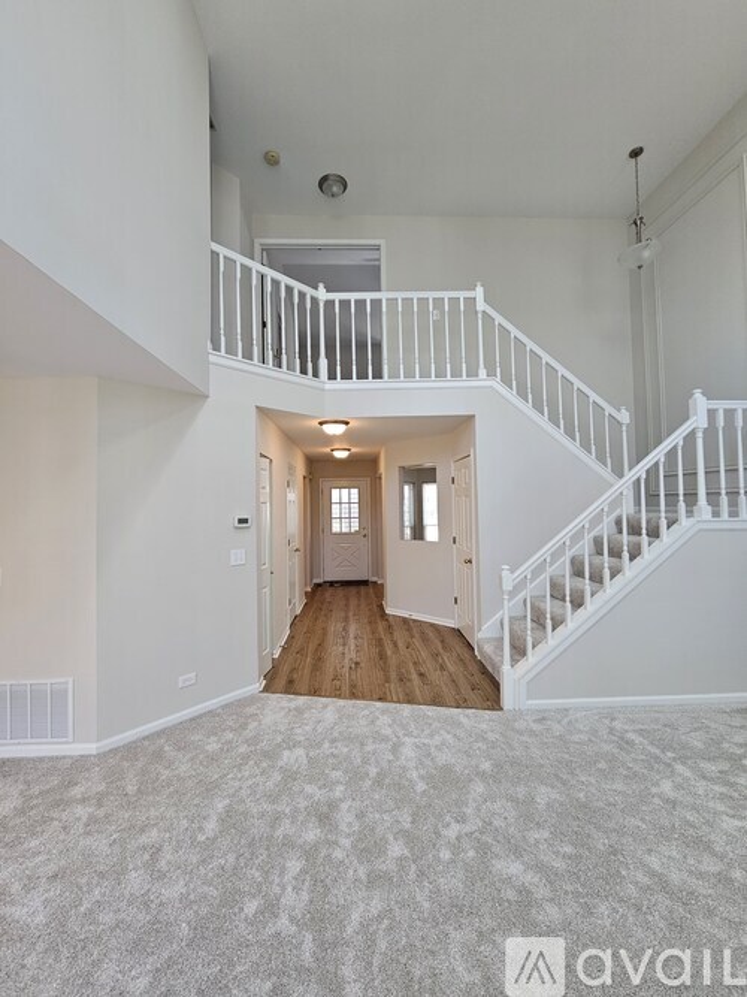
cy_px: 498
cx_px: 374
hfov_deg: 89.9
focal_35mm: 13
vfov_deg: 106.2
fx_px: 374
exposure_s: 1/60
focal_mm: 2.2
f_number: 2.2
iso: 80
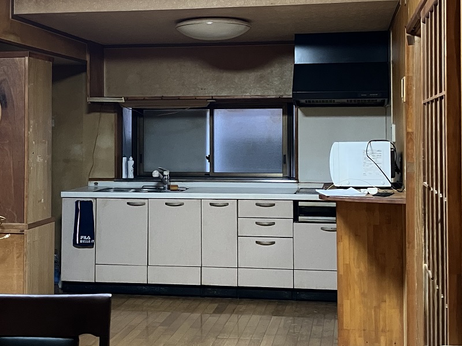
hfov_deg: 63.5
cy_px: 173
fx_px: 373
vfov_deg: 49.7
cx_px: 231
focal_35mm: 28
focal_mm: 3.99
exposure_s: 1/30
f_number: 1.8
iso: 640
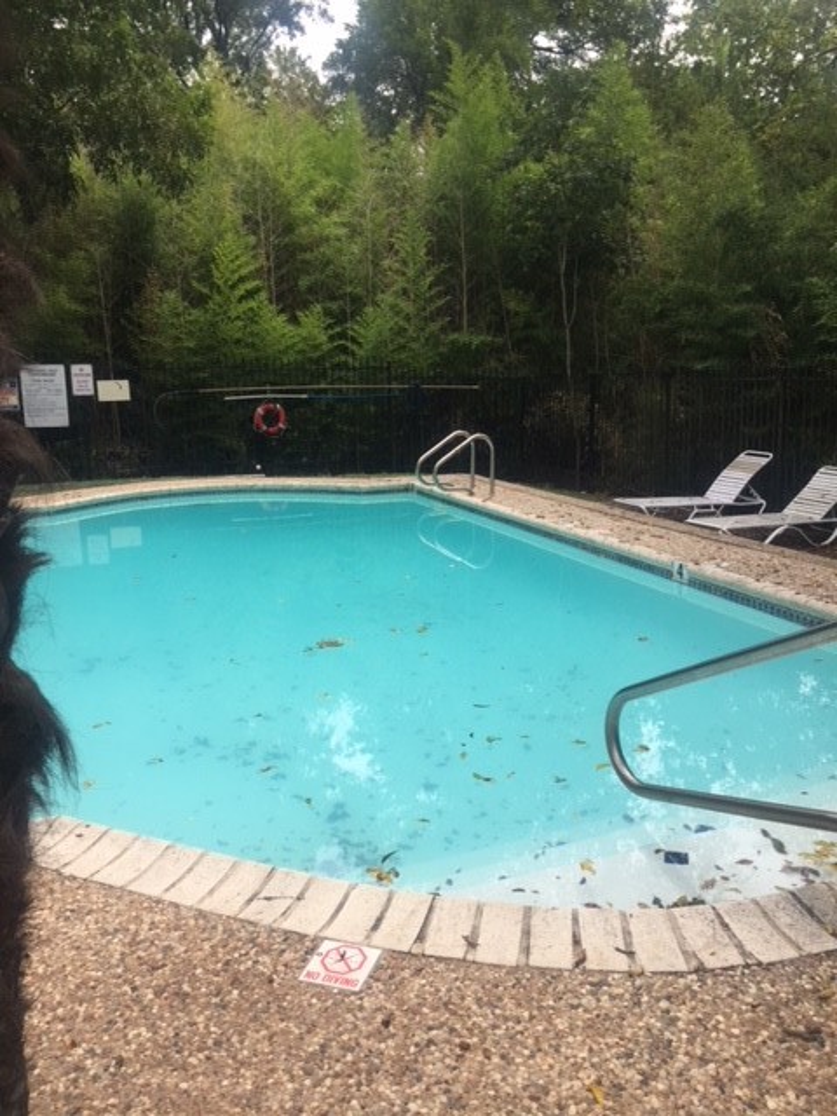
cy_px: 558
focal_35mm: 29
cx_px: 418
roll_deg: +1.1
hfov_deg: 48.2
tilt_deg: -12.9
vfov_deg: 61.7
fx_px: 935
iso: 32
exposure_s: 1/964
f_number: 2.2
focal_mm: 4.15
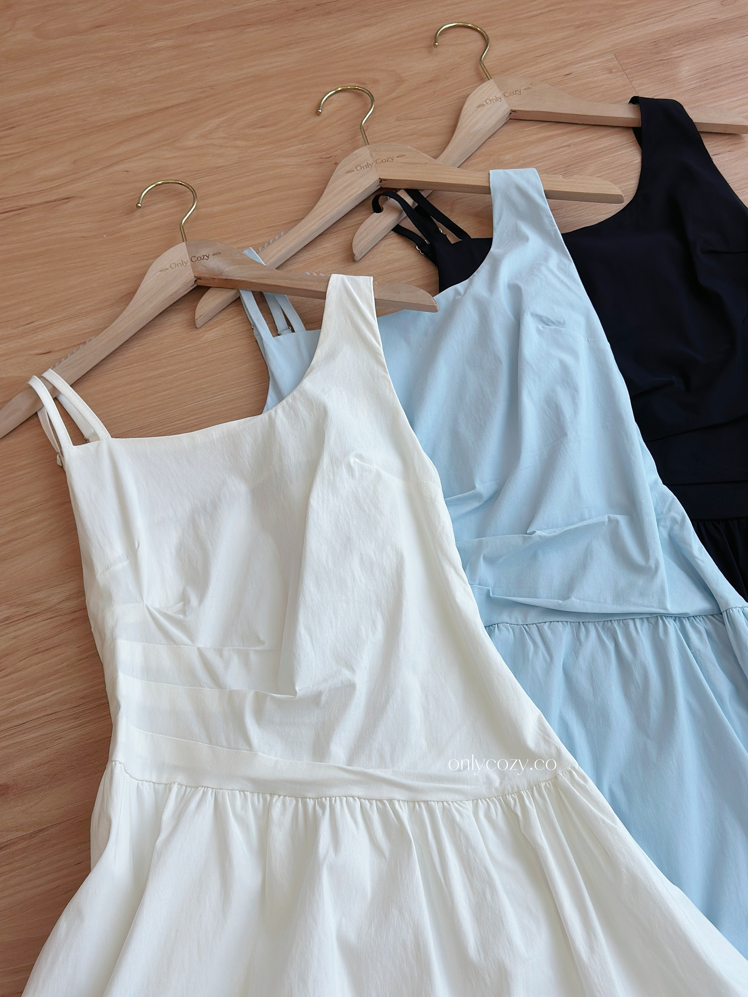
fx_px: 1383
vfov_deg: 39.7
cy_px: 498
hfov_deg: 30.3
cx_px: 374
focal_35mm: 48
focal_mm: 6.86
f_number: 1.78
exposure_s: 1/166
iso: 64
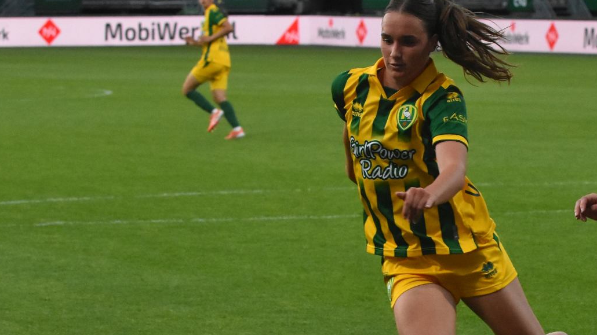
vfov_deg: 5.9
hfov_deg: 10.5
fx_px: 3245
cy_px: 246
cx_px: 540
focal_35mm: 205
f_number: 4
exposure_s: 1/1000
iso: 3200
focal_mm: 70
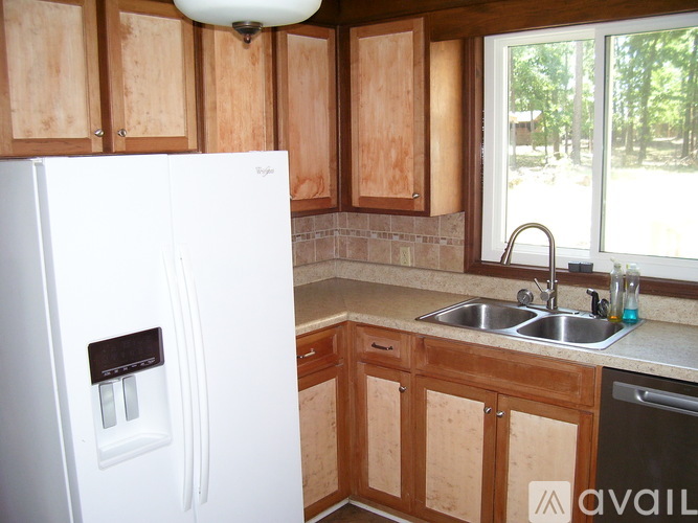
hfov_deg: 54.0
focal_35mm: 34
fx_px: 685
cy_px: 262
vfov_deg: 41.8
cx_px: 349
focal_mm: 5.6
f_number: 2.7
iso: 125
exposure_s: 1/60
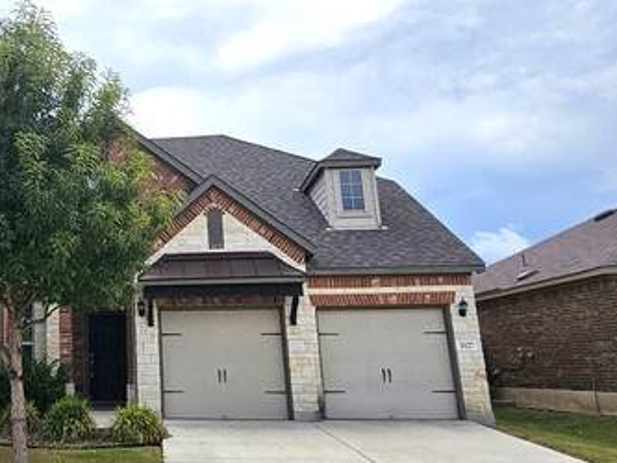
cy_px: 200
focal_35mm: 25
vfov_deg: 54.7
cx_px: 52
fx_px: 446
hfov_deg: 58.4
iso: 50
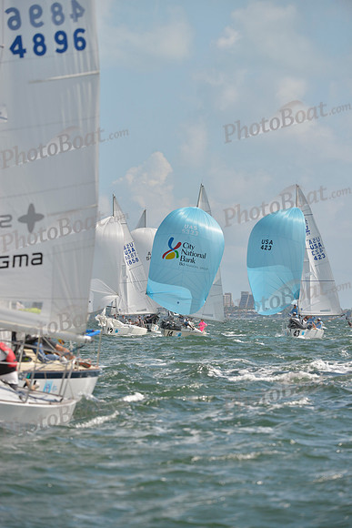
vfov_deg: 7.4
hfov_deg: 4.9
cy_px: 264
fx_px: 4104
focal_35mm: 280
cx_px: 176
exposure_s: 1/1000
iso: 200
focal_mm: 280
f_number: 8
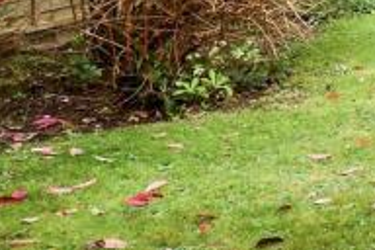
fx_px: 1000
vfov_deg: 13.3
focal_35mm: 96
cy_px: -147
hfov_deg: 14.1
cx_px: 918
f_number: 8
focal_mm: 12
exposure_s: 1/320
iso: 200
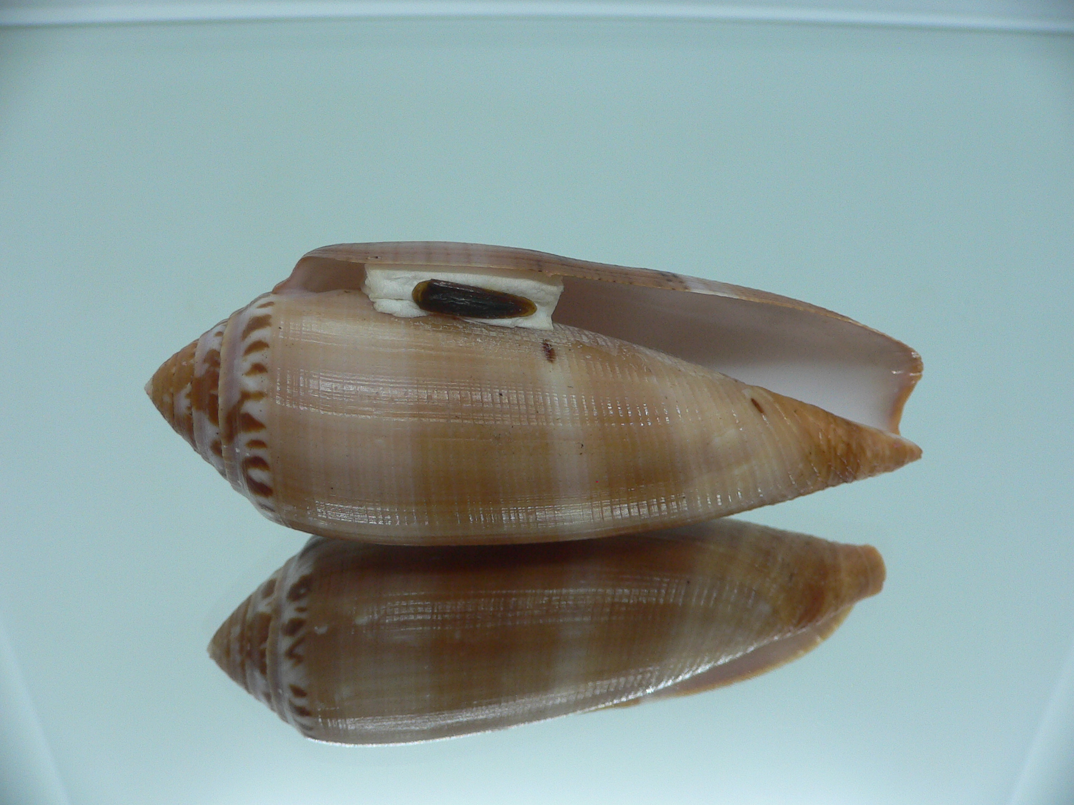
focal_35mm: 35
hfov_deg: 52.6
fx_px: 1086
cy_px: 402
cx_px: 537
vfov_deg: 40.7
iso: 100
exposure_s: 1/60
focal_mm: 4.6
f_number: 2.8
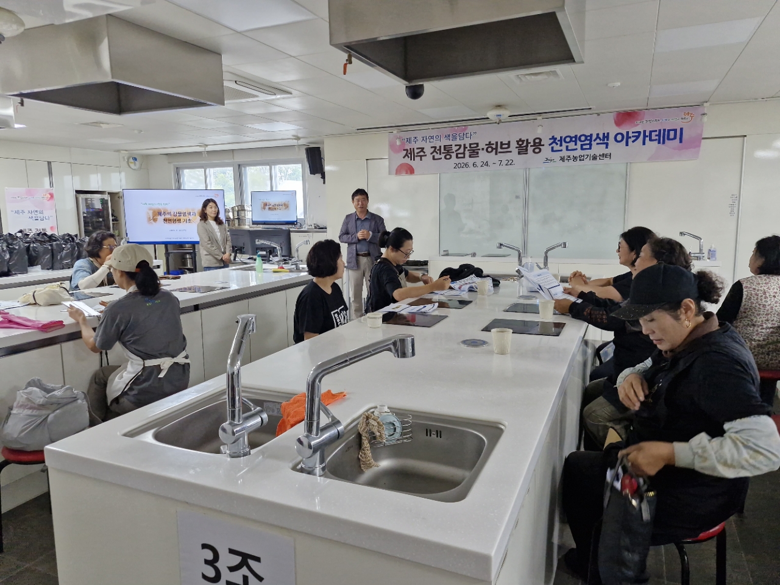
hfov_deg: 73.9
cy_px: 292
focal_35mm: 23
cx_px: 390
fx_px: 518
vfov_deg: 58.9
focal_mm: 5.54
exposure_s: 1/120
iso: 320
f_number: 1.8
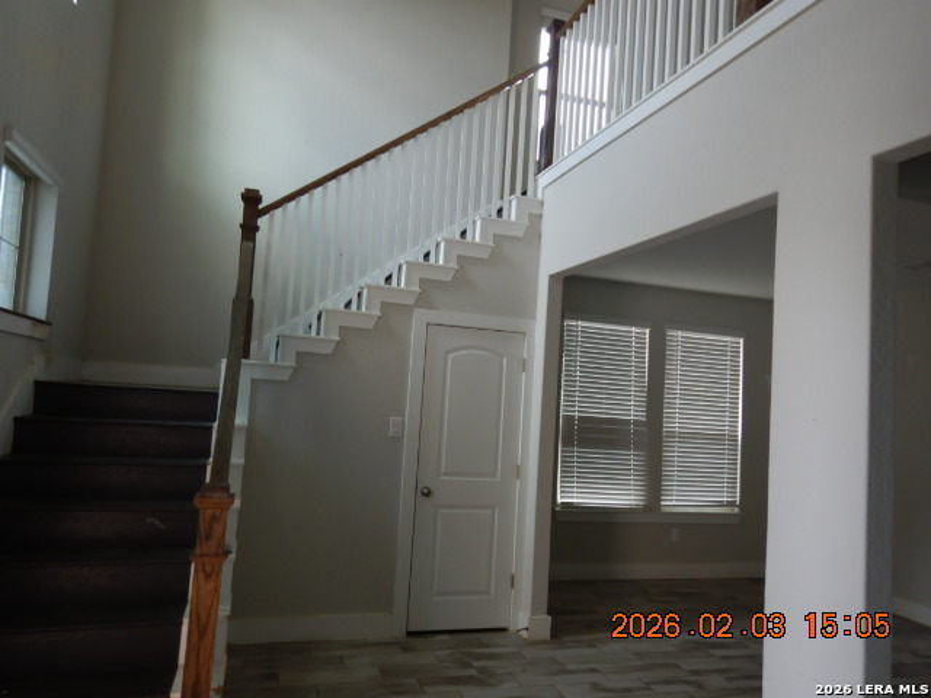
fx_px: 645
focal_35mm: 24
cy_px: 349
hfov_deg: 71.6
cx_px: 466
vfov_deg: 56.8
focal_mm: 4.3
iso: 125
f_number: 2.8
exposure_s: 1/30
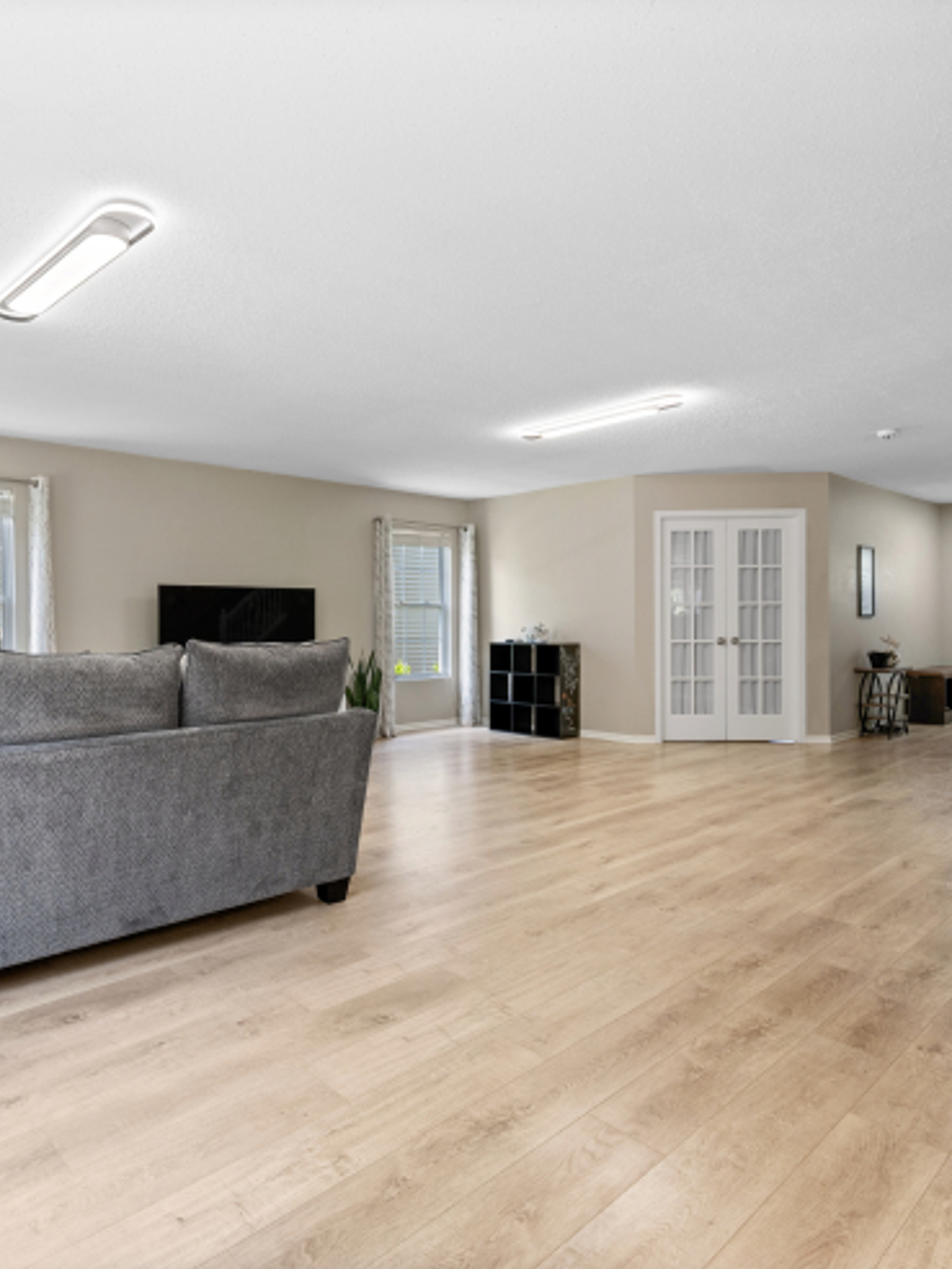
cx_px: 405
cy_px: 637
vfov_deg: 76.4
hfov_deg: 60.8
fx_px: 807
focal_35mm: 22
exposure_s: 1/15
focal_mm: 15
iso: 1100
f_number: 9
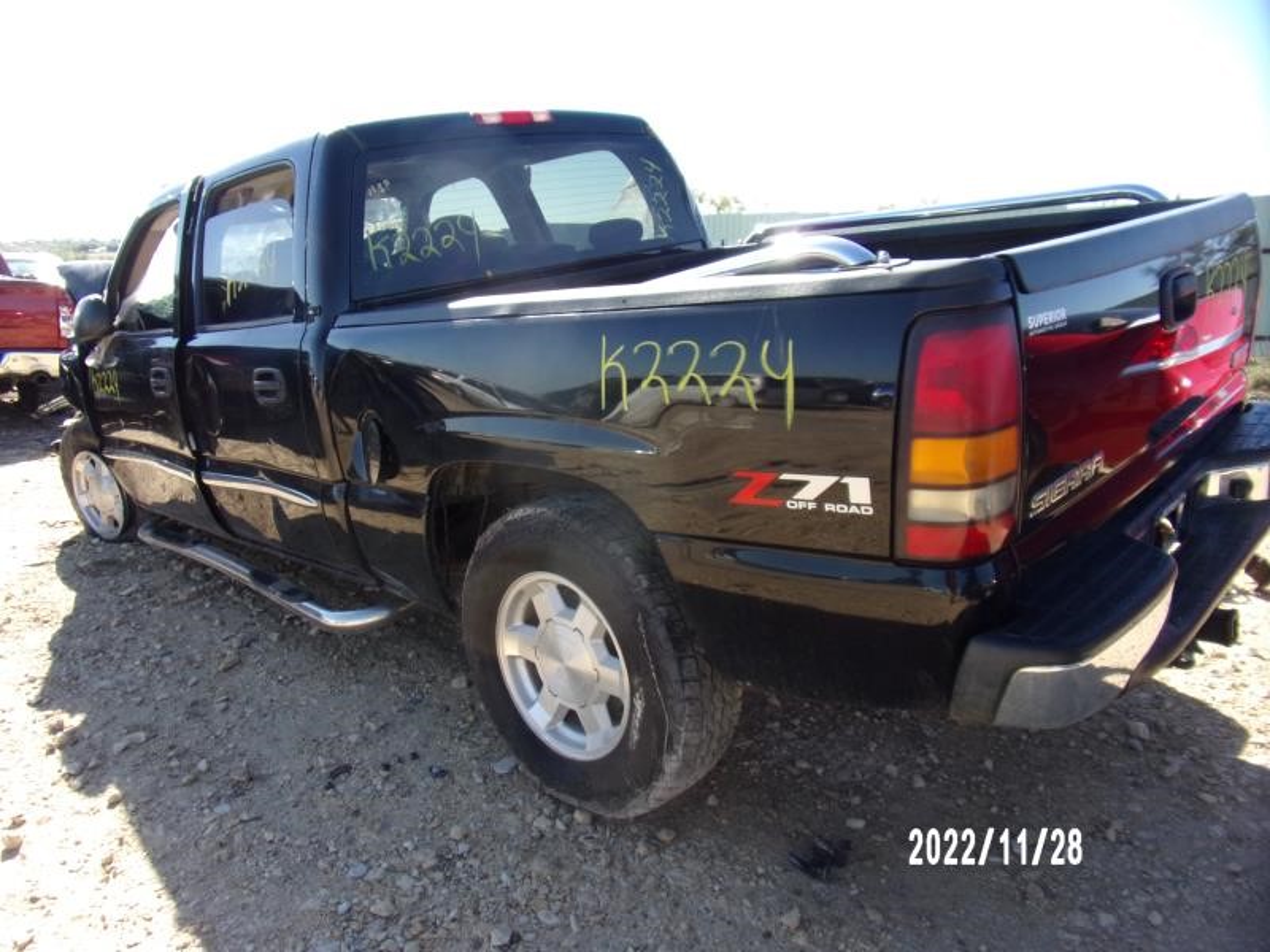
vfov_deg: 56.8
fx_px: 881
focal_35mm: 24
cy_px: 476
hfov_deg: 71.6
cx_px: 635
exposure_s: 1/320
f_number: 3.3
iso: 80
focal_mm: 4.3
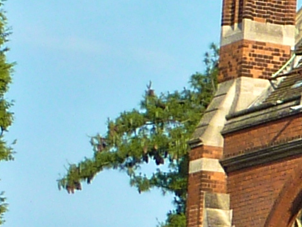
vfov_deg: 4.0
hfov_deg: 4.9
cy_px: 34
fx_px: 3263
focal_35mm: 374
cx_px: 1022
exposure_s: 1/320
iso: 80
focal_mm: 7.9
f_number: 4
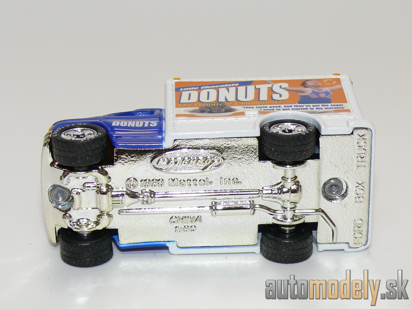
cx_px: 206
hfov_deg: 18.2
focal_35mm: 108
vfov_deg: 13.7
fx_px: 1285
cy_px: 154
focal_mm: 13.8
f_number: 4
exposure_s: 1/30
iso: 100
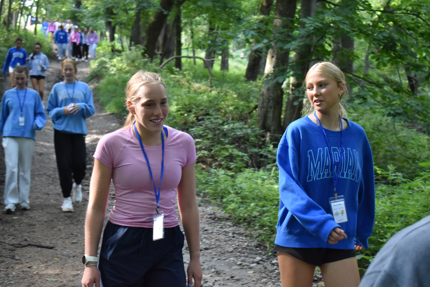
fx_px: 752
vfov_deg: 21.6
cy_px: 144
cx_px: 215
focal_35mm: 63
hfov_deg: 31.9
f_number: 5
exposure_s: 1/125
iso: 1100
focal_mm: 42
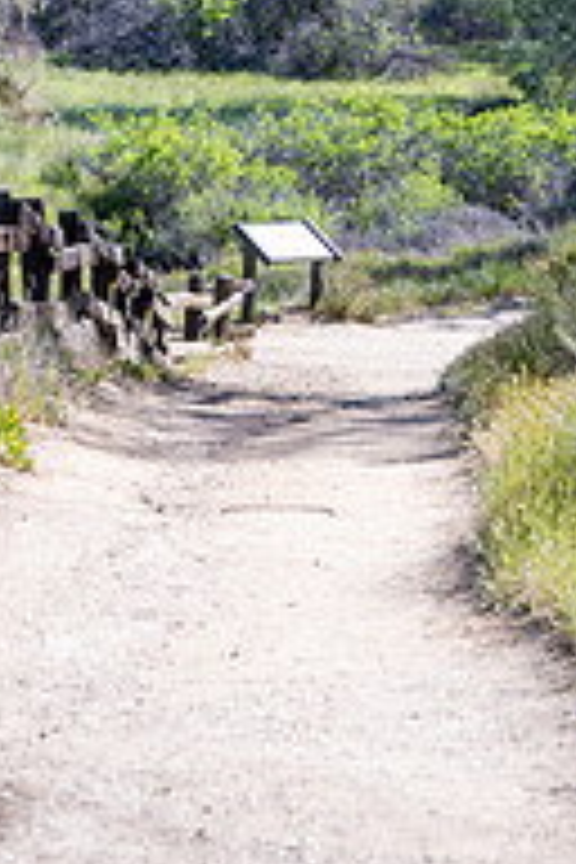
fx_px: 3936
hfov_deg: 8.4
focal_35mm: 164
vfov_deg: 12.3
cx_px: 315
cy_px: -112
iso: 100
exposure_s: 1/125
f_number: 6.3
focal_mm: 70
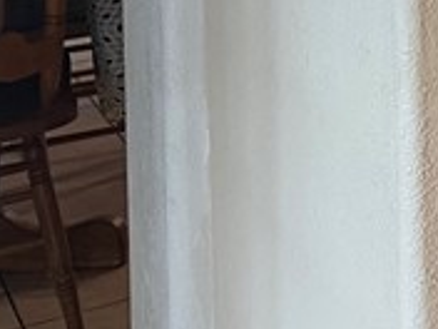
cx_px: 1028
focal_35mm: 140
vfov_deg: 9.2
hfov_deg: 11.7
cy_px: -528
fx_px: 1771
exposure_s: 1/60
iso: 320
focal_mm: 6.76
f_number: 1.78
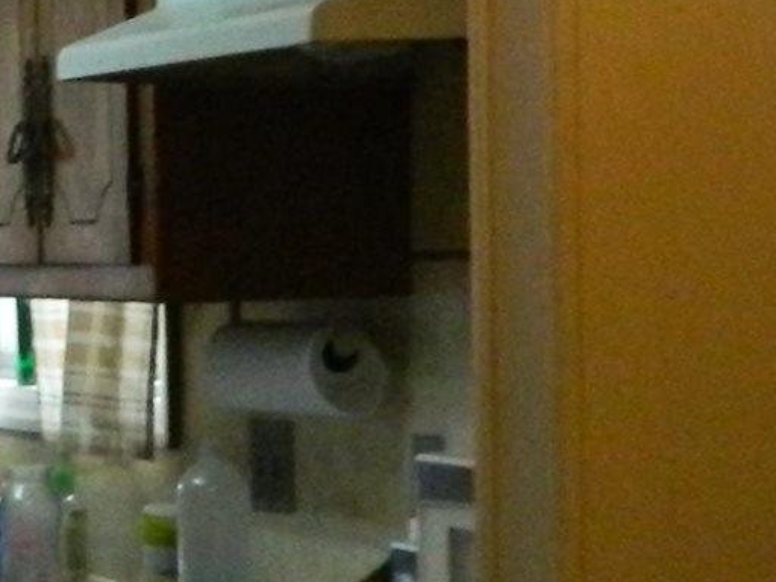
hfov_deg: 11.7
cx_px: -812
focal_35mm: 150
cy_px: 377
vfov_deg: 9.9
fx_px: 3363
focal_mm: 4.5
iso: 400
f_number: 3.1
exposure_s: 1/30
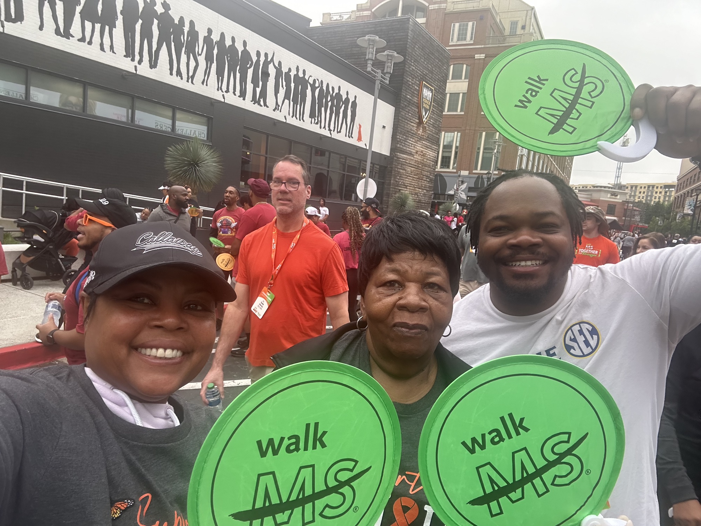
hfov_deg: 73.9
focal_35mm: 23
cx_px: 350
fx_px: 466
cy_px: 263
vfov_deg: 58.9
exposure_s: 1/120
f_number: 1.9
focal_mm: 2.69
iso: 40
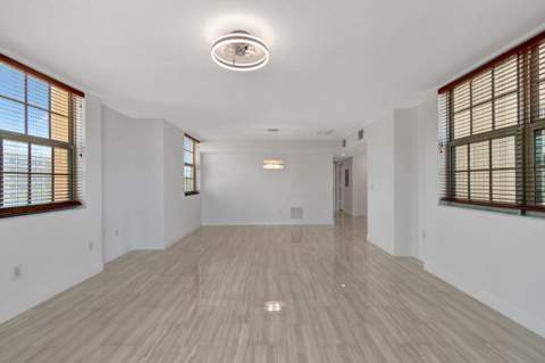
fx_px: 227
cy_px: 182
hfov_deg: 100.4
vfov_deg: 77.2
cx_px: 272
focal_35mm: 15
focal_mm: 10
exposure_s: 1/80
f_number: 8
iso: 320
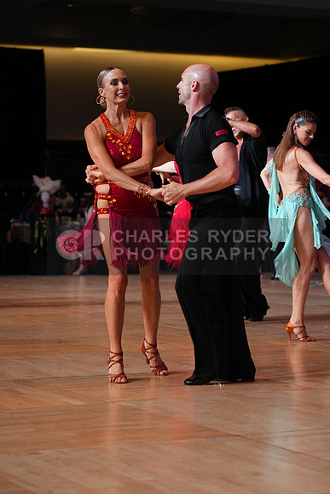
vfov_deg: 19.5
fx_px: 1443
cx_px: 165
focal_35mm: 105
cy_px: 247
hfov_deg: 13.0
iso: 2000
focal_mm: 105
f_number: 4
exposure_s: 1/200
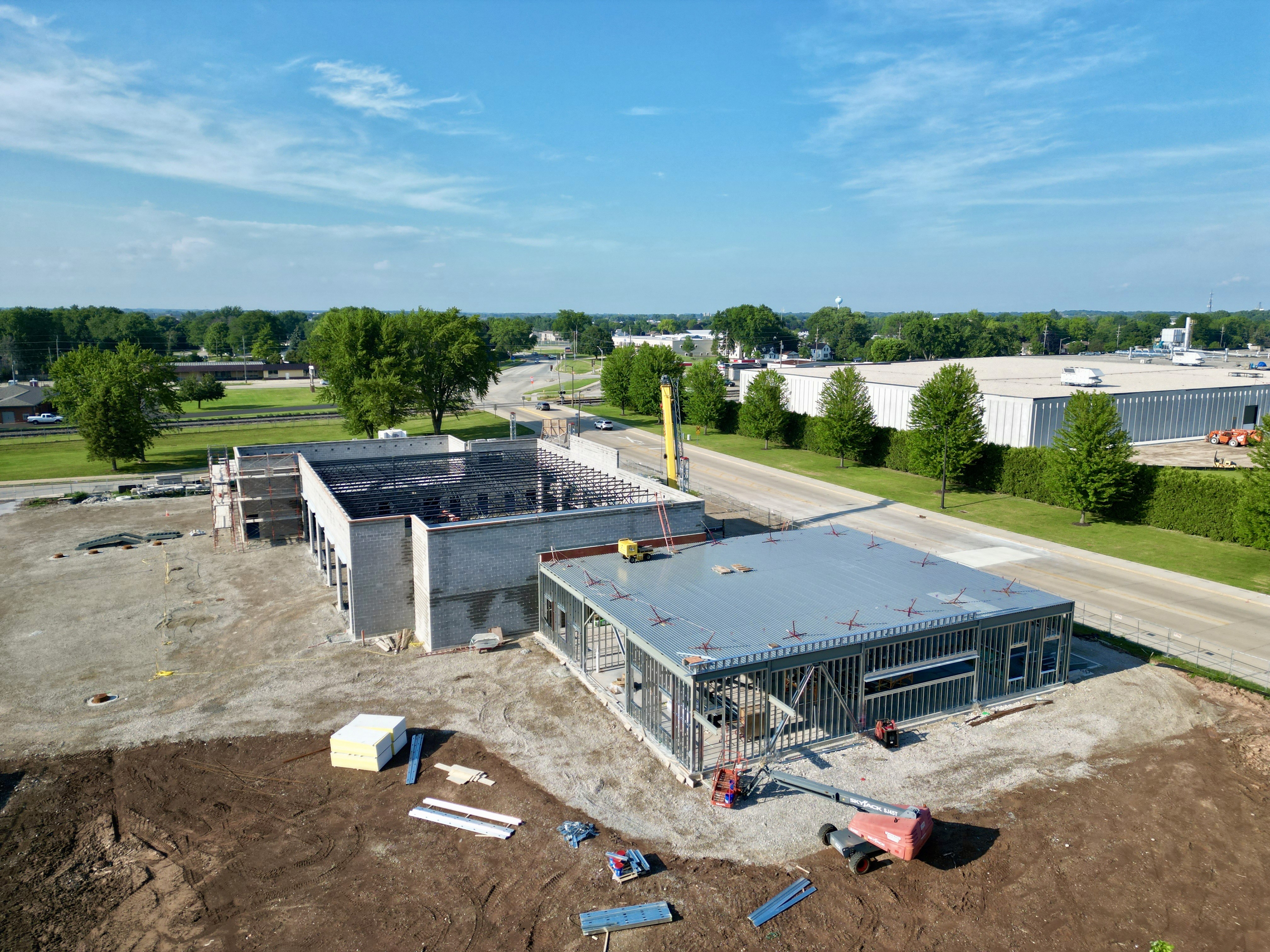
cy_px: 476
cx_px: 635
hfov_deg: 71.6
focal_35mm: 24
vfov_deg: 56.8
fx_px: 881
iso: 100
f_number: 1.7
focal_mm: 6.72
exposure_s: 1/2000
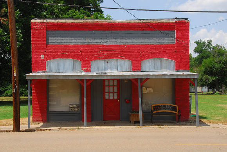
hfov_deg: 35.0
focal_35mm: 57
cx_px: 114
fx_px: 360
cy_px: 76
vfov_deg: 23.8
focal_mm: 38
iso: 100
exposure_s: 1/20
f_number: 25
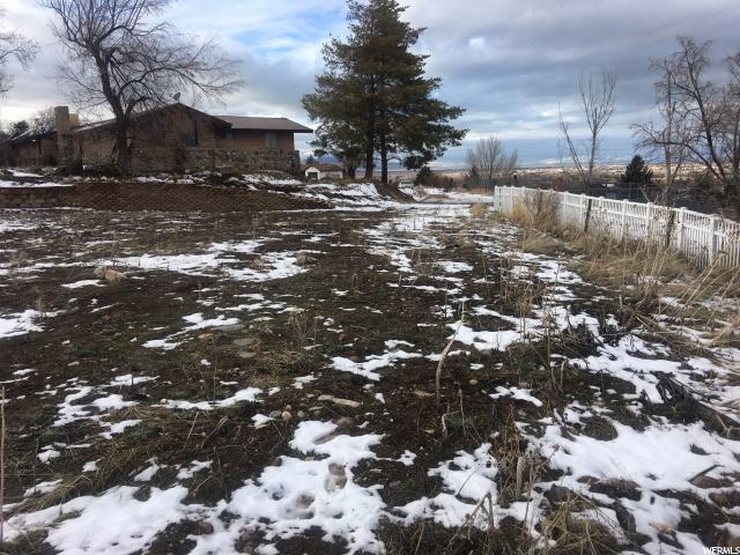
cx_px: 370
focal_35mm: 29
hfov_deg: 61.7
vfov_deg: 48.2
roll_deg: +0.9
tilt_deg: -8.9
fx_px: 620
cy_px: 278
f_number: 2.2
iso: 25
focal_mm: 4.15
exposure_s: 1/754
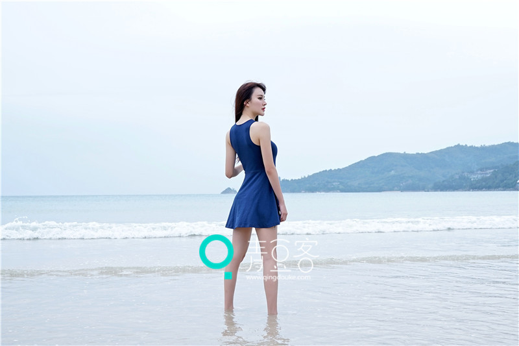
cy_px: 173
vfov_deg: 26.0
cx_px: 260
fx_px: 749
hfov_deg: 38.2
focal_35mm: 52
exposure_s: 1/90
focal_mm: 35
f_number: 4.5
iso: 100
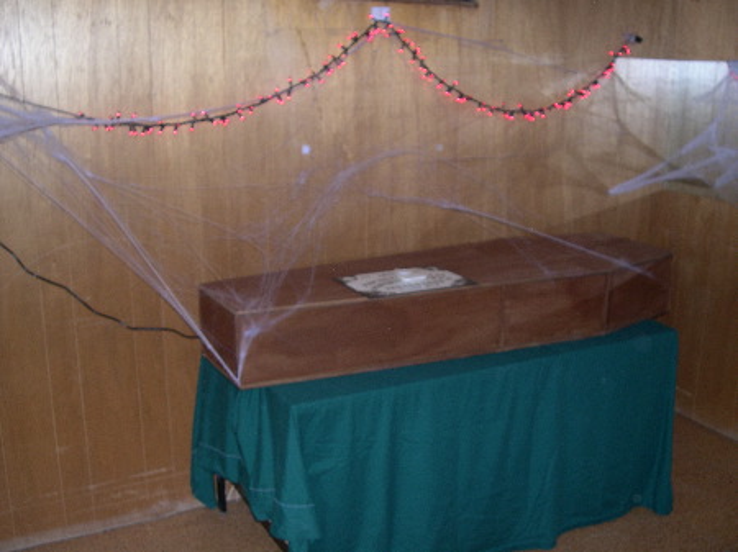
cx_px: 369
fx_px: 810
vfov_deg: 37.7
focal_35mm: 38
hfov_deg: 49.0
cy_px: 276
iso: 161
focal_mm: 8
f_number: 2.8
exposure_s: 1/60
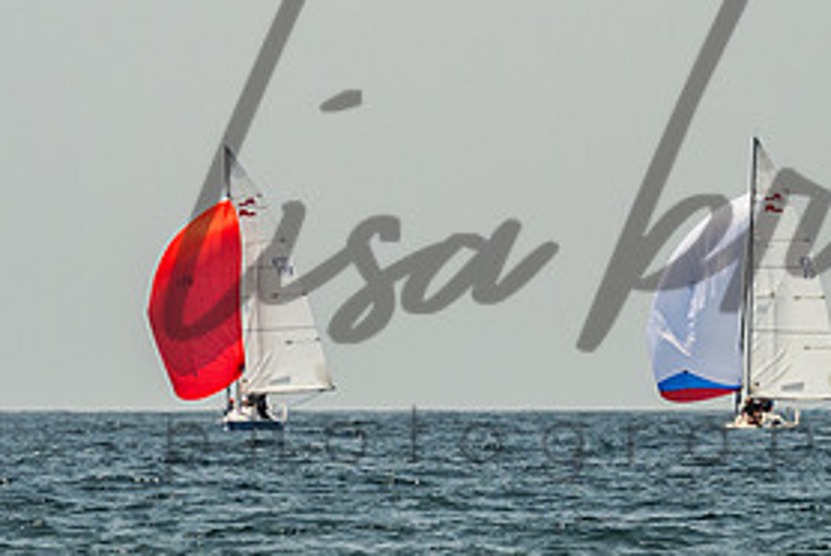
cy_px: 204
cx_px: 653
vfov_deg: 2.4
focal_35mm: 569
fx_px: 13148
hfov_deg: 3.6
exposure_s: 1/1250
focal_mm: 165
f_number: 6.3
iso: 320
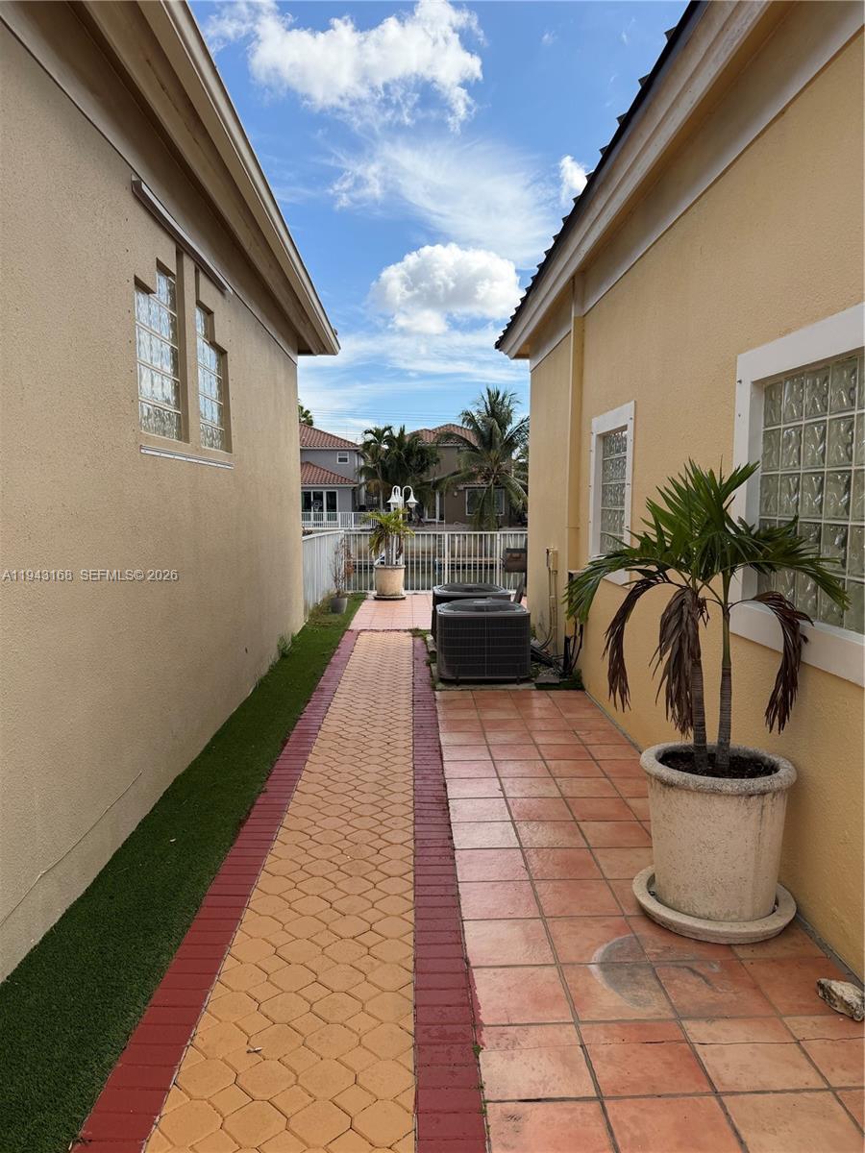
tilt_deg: -5.2
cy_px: 576
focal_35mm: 24
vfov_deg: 71.6
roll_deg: -0.1
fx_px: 800
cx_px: 432
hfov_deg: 56.8
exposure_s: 1/3759
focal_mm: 6.76
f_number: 1.78
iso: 100
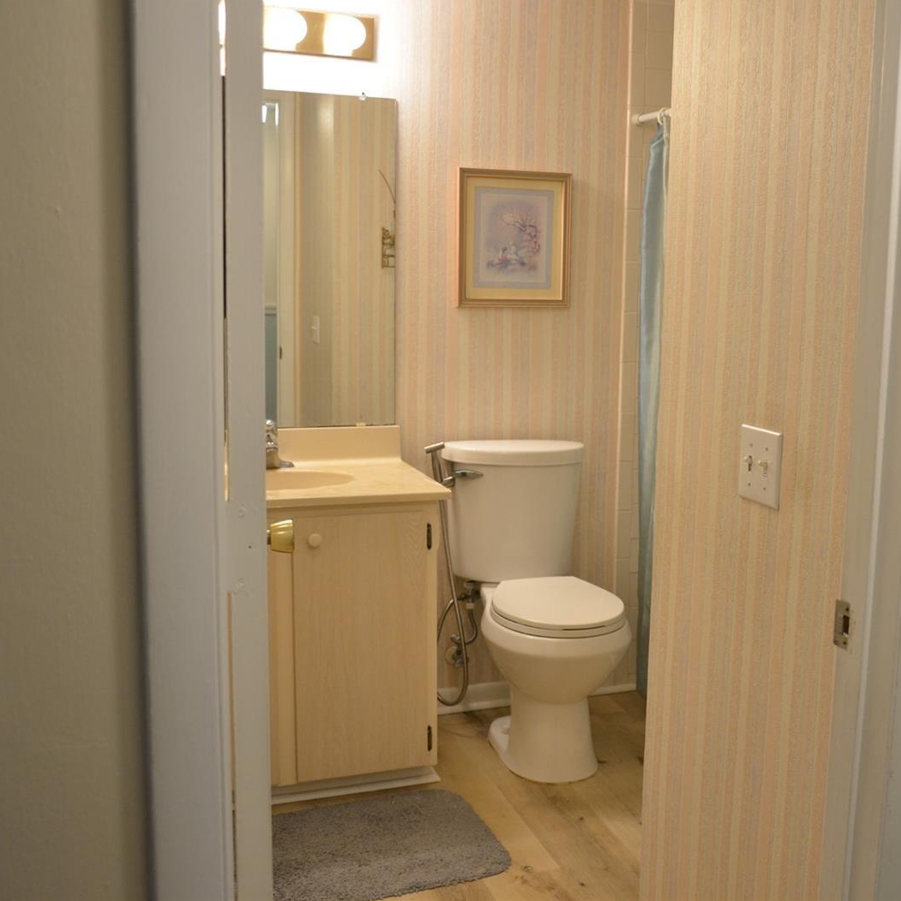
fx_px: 1197
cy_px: 448
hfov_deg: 40.5
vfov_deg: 41.3
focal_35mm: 41
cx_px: 636
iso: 500
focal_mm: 21
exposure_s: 1/60
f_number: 4
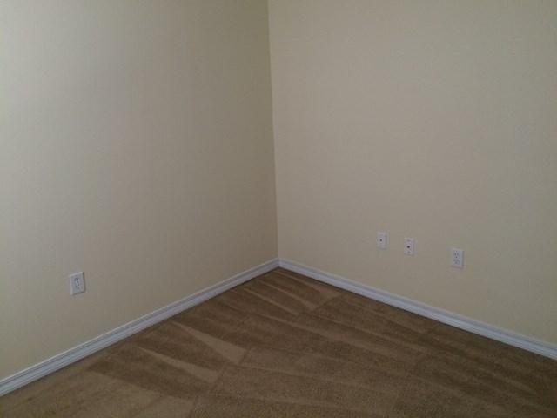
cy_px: 209
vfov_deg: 48.2
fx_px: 467
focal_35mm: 29
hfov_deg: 61.7
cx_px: 278
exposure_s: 1/30
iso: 200
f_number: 2.2
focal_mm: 4.15
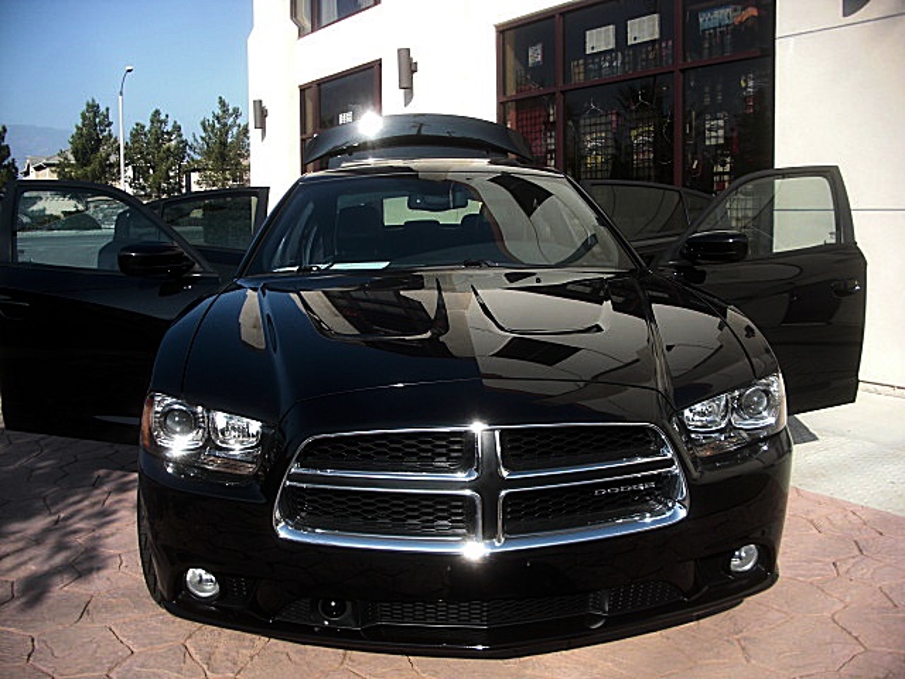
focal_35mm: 36
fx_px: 941
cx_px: 452
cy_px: 340
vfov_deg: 39.7
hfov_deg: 51.4
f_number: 2.8
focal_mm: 6.3
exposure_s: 1/500
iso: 50
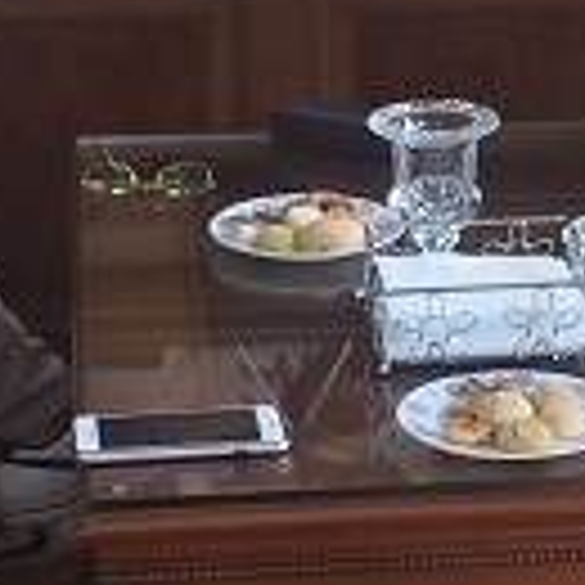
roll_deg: +0.9
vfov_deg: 10.3
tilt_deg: -12.3
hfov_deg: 10.4
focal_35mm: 167
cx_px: 441
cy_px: -74
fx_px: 3193
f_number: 2.2
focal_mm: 4.15
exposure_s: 1/33
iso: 40
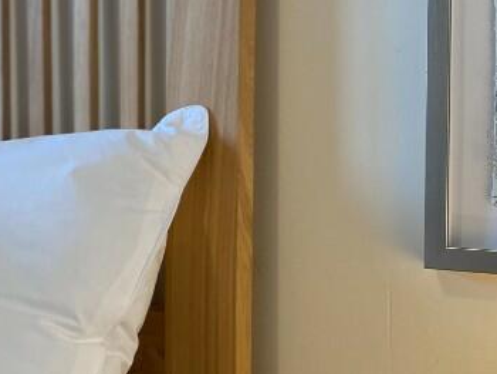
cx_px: 189
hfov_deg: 25.6
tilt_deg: -5.0
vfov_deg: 19.4
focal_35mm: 76
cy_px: 223
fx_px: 1092
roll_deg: +0.1
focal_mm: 4.25
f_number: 1.8
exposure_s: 1/50
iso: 80
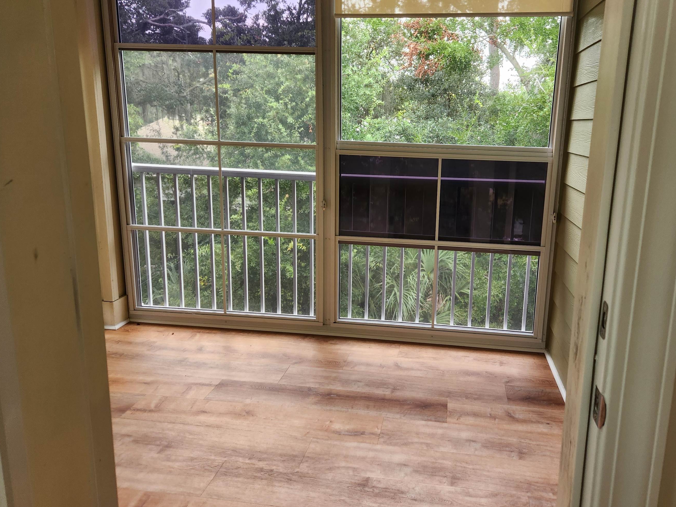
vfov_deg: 51.2
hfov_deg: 65.0
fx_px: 527
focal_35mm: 27
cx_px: 390
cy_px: 221
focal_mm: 5.4
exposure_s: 1/180
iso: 200
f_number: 1.8
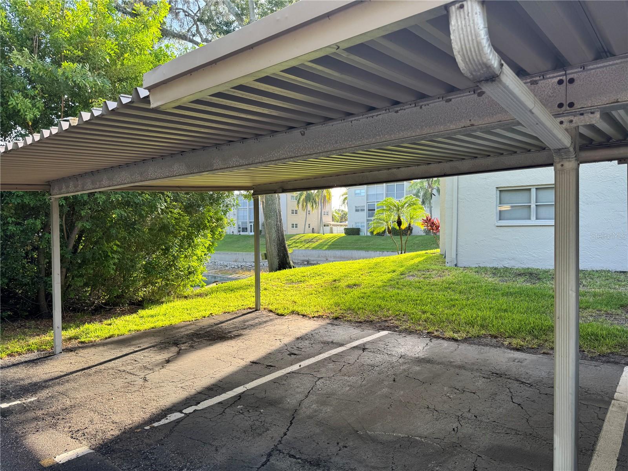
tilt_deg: -2.1
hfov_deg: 71.6
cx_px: 314
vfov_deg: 56.8
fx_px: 435
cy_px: 236
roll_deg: +0.4
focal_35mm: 24
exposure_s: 1/464
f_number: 1.78
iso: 80
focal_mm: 6.76
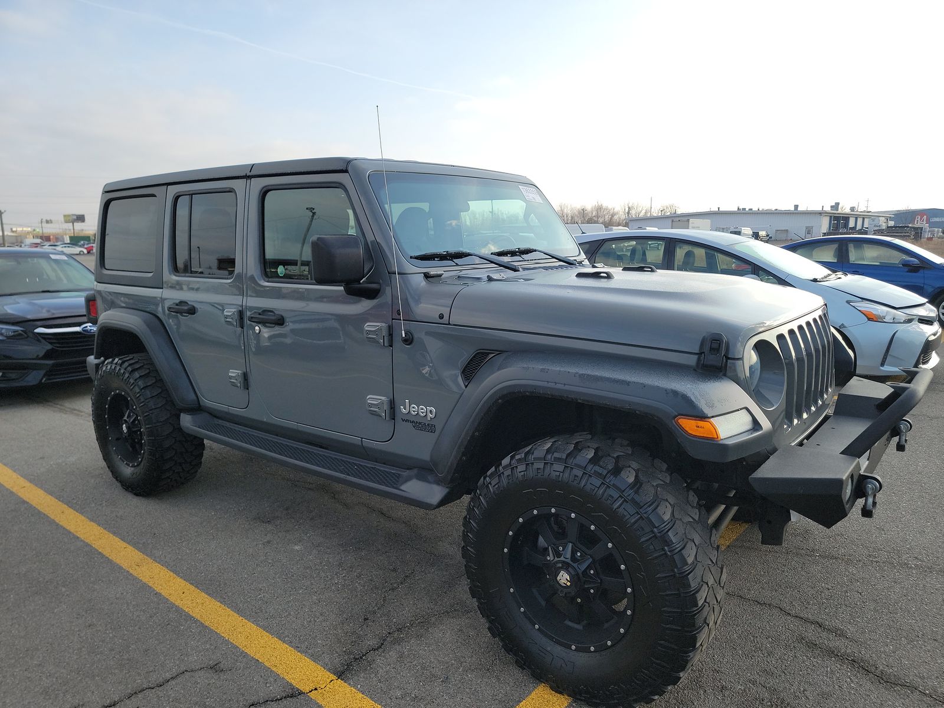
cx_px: 472
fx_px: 654
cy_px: 354
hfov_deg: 71.6
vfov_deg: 56.8
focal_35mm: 24
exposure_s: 1/458
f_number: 1.8
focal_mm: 6.7
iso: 50
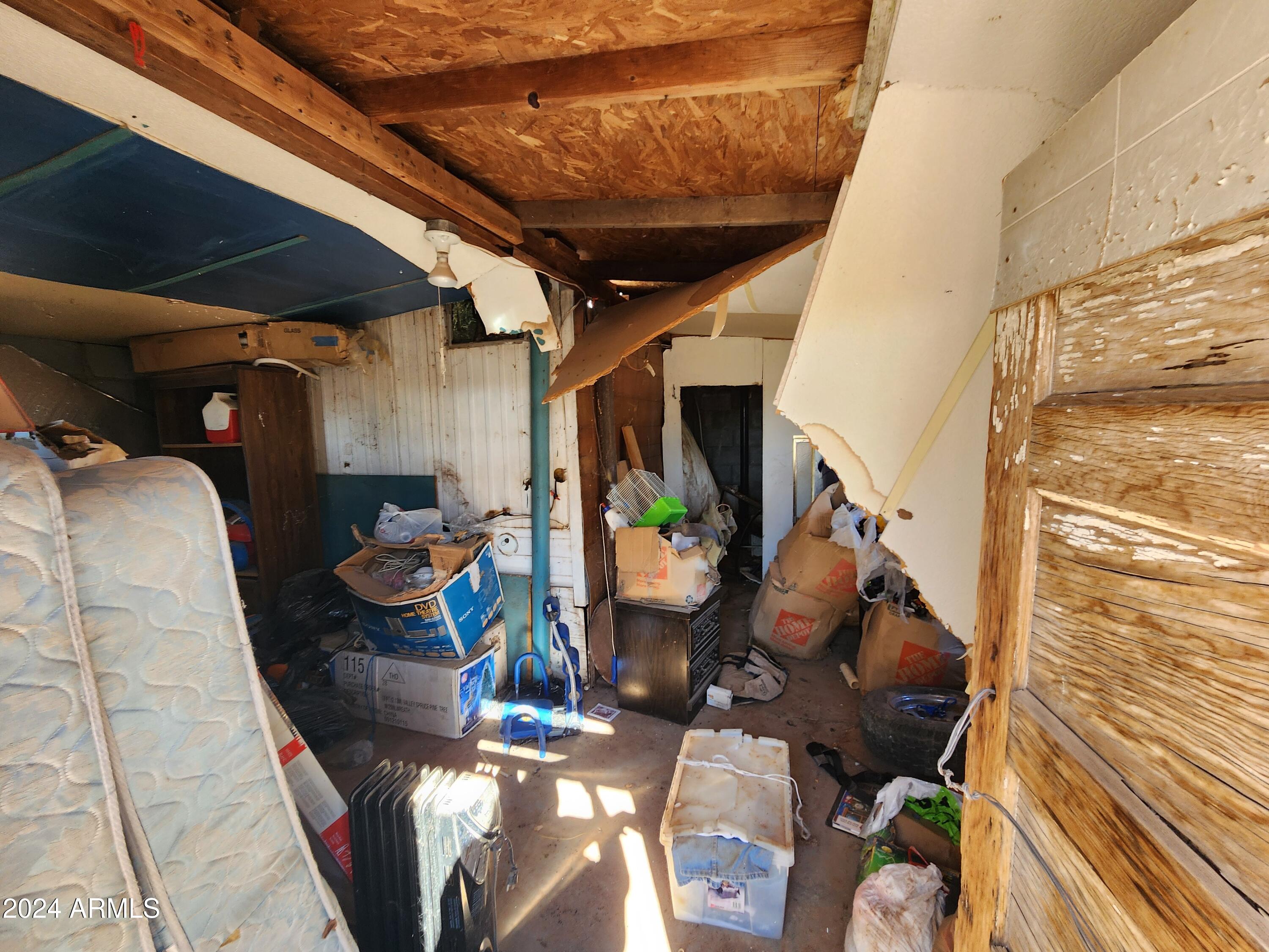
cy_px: 476
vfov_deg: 89.9
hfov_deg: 106.2
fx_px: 477
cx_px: 634
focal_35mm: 13
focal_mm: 2.2
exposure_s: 1/60
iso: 125
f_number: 2.2
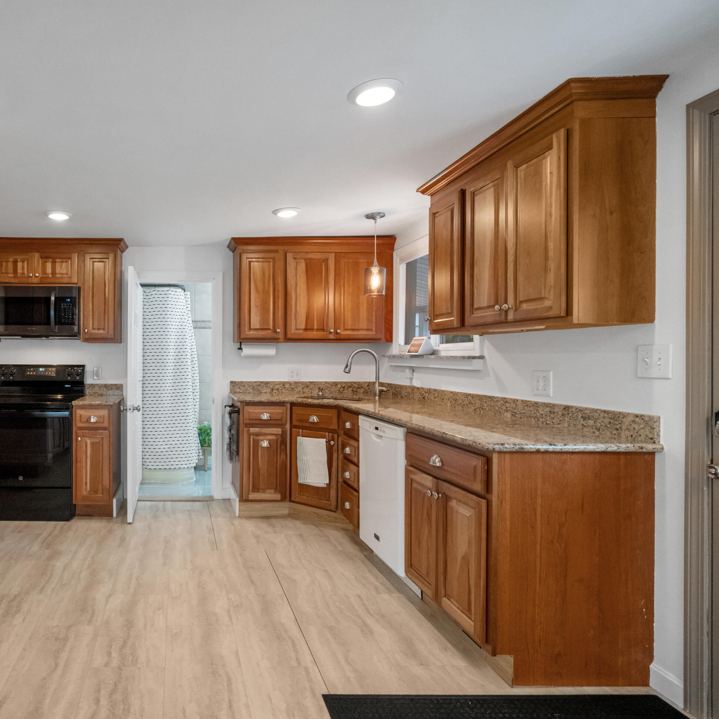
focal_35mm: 21
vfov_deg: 72.1
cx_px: 170
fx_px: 493
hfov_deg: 67.1
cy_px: 360
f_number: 8
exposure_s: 1/30
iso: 4000
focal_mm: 16
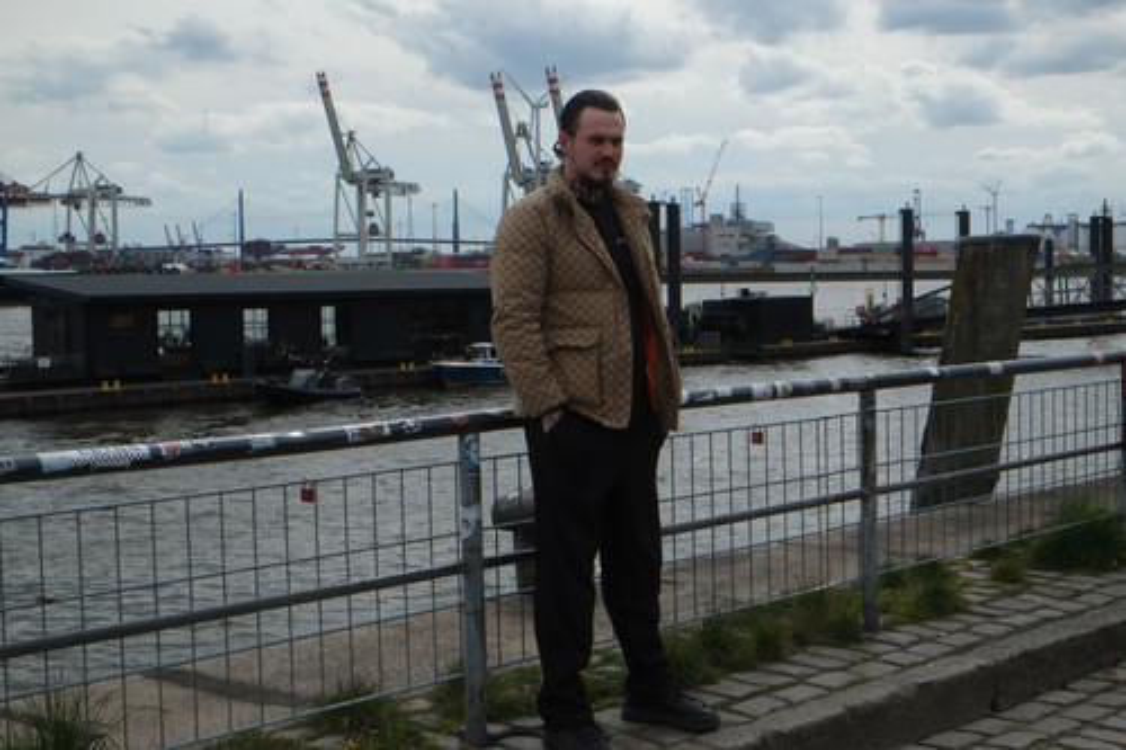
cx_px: 563
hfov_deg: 36.9
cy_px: 375
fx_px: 1688
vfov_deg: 25.0
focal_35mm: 54
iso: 1600
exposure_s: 1/500
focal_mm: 35.8
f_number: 22
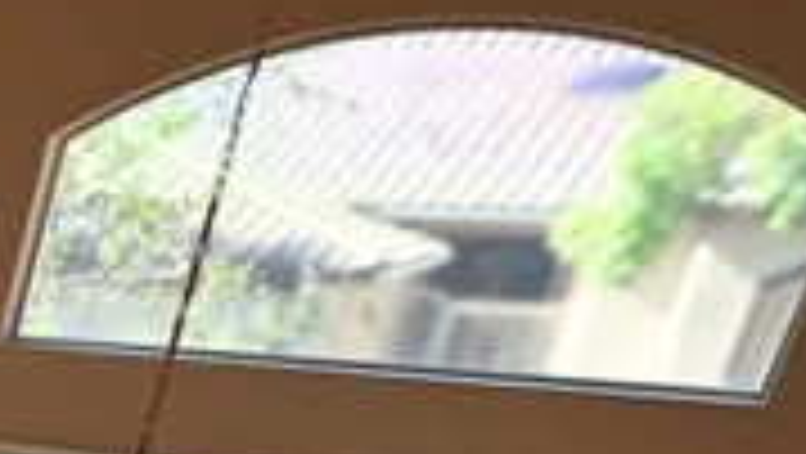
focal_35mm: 84
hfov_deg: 15.3
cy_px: 1009
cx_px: -1085
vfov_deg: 12.2
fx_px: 1797
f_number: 4
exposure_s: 1/60
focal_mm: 14
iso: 220
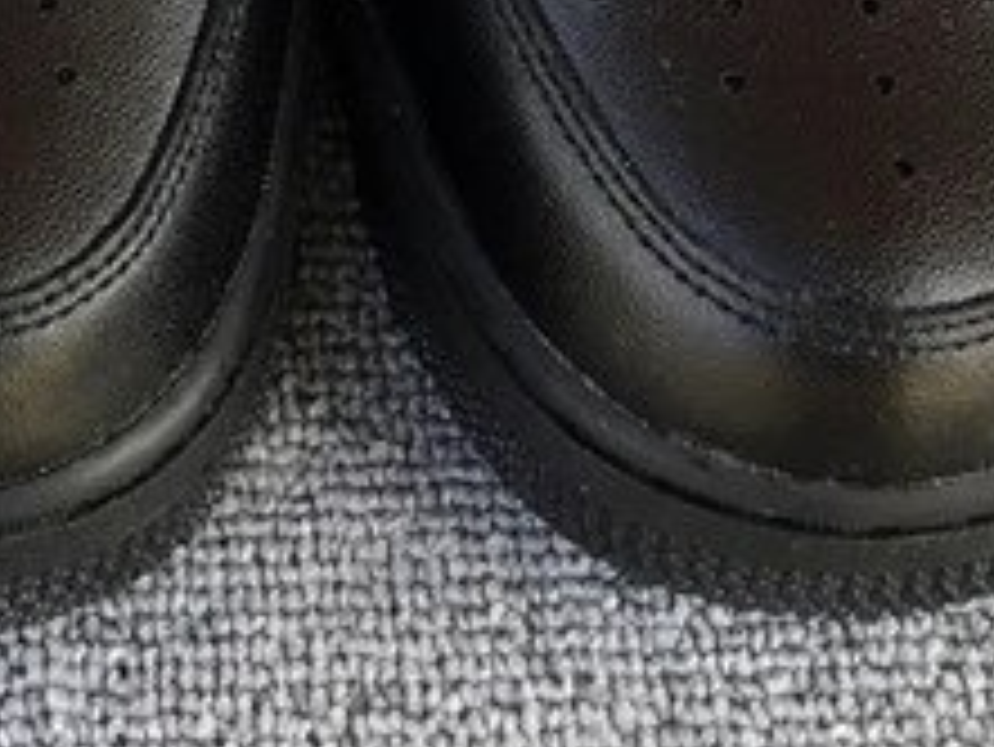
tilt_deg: -49.3
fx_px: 3620
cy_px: -686
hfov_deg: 15.5
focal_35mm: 126
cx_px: 117
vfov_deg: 10.9
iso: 32
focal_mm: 3.3
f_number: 2.4
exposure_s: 1/100
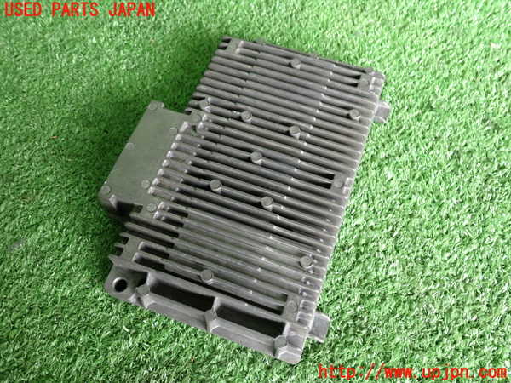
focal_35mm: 30
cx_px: 256
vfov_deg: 46.8
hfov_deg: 60.0
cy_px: 192
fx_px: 443
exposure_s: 1/50
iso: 200
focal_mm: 5.4
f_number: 2.3
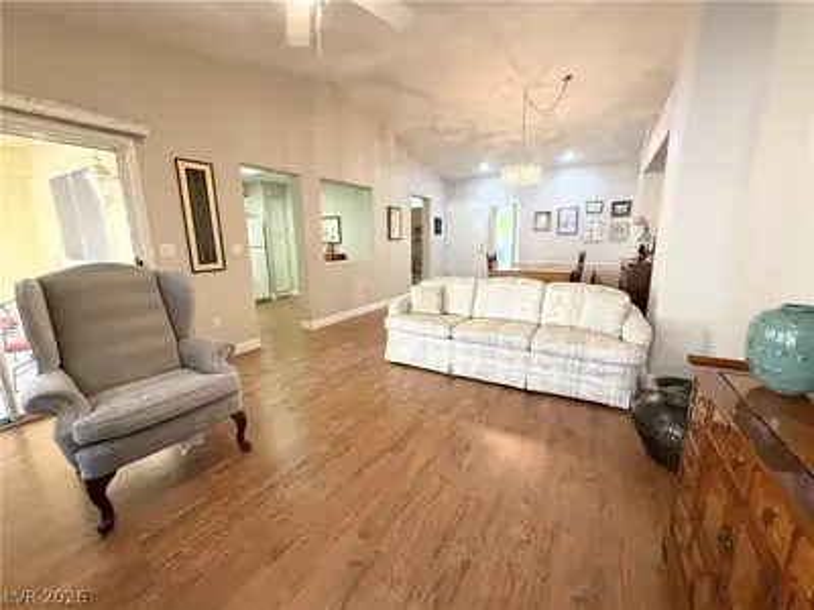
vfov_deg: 85.7
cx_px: 407
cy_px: 305
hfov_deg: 102.1
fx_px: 329
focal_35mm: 14
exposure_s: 1/60
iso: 320
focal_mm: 2.22
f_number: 2.2
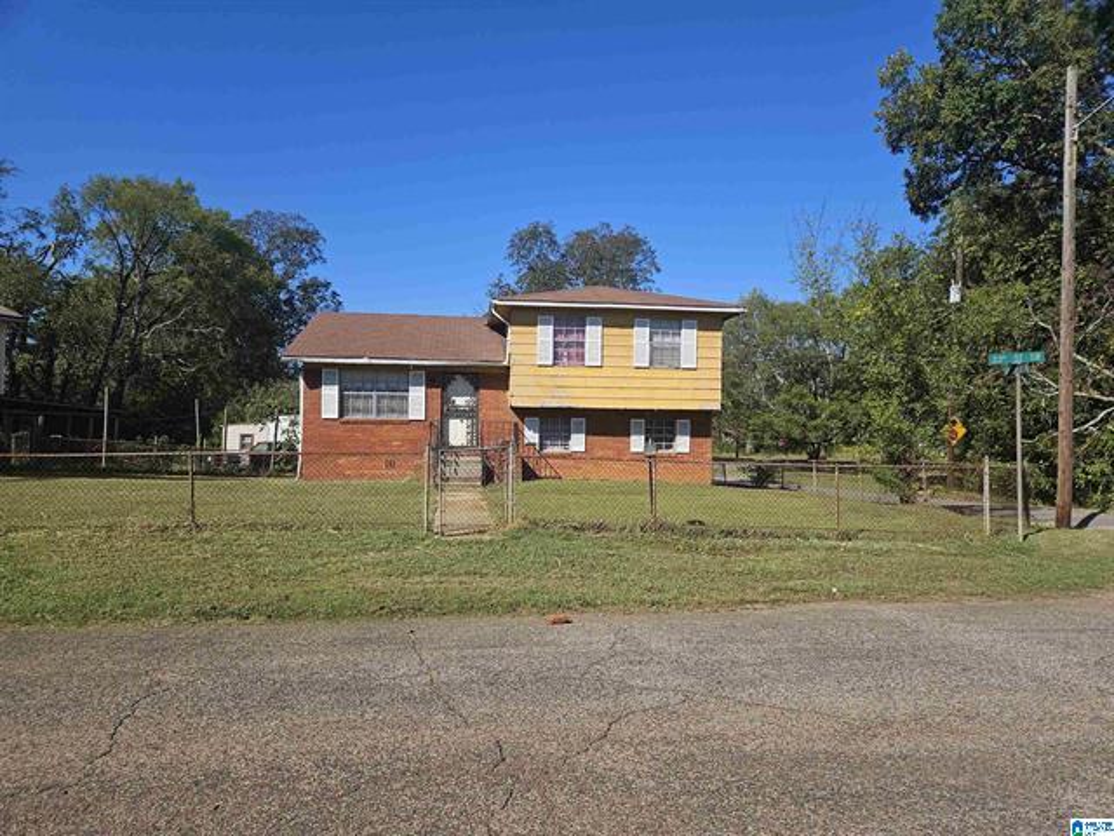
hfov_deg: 73.9
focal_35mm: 23
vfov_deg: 58.9
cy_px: 418
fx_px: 740
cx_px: 557
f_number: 1.8
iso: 25
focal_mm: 5.4
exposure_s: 1/2066
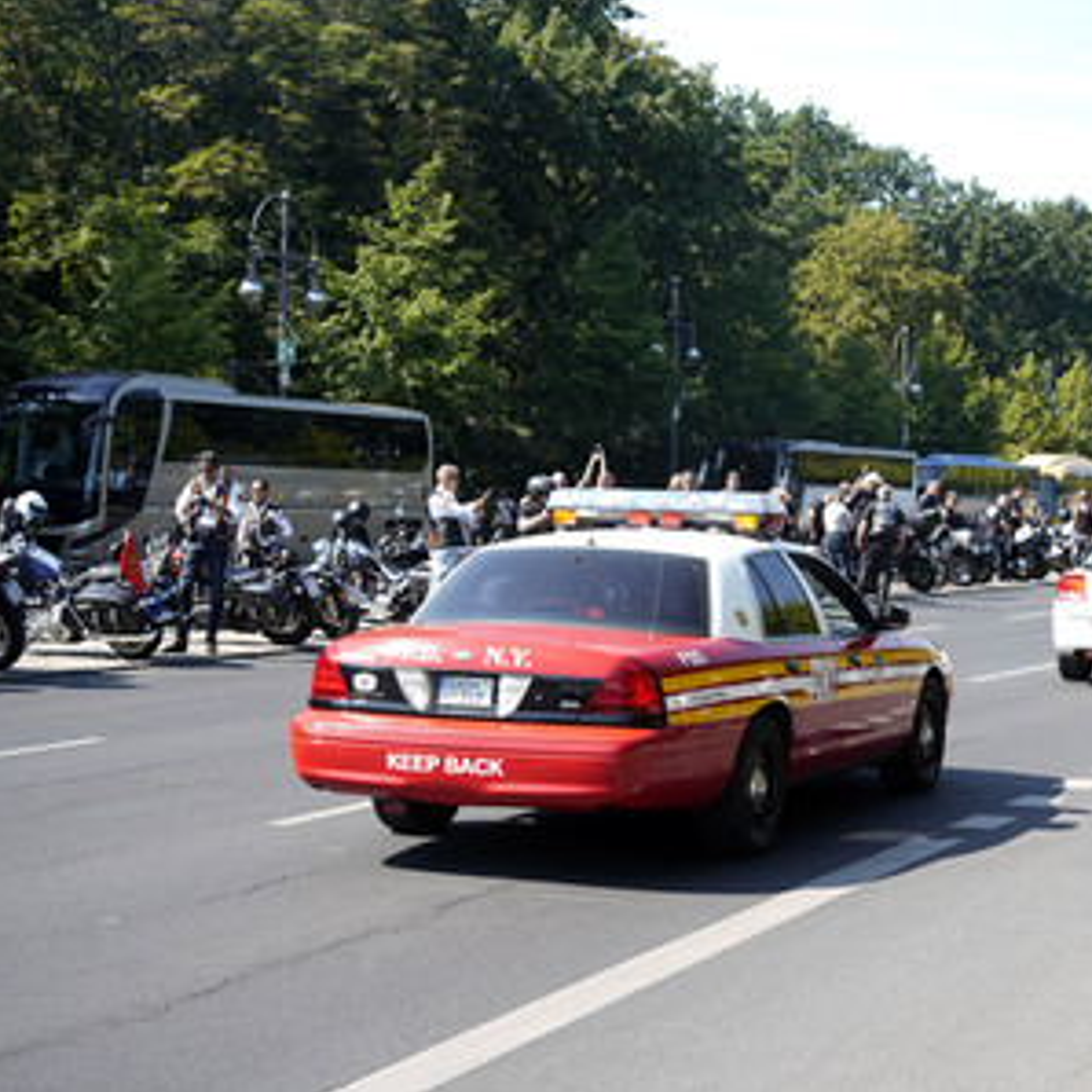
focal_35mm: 63
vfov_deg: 27.3
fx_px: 2248
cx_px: 786
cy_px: 546
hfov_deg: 27.0
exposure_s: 1/125
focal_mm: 49
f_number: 5.6
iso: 64
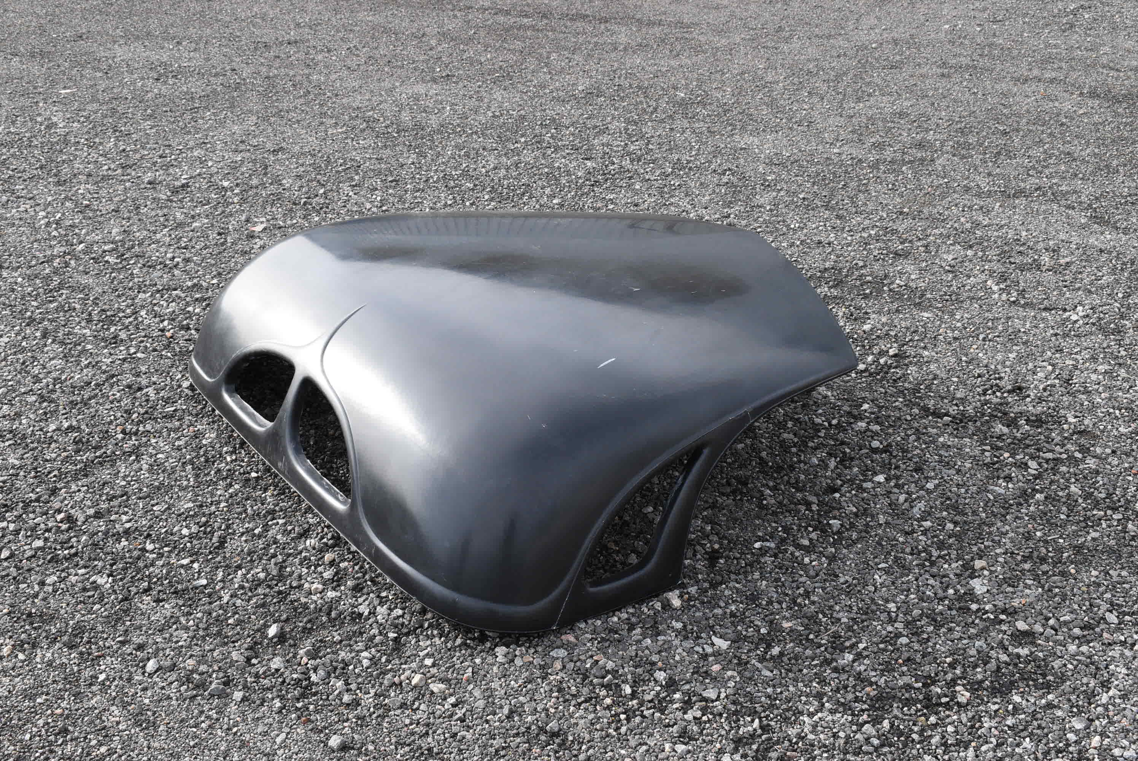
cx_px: 569
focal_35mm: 44
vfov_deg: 30.9
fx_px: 1376
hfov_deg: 44.9
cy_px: 380
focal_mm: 29
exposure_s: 1/500
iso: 1250
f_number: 11
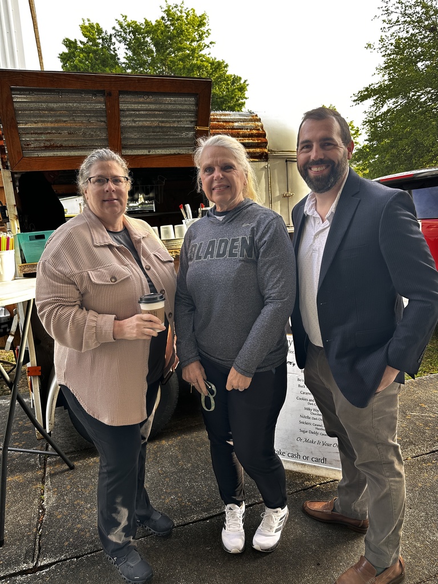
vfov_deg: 71.6
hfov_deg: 56.8
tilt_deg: -12.9
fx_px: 405
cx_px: 219
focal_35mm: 24
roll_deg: +2.0
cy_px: 292
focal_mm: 6.86
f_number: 1.78
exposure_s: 1/178
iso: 64
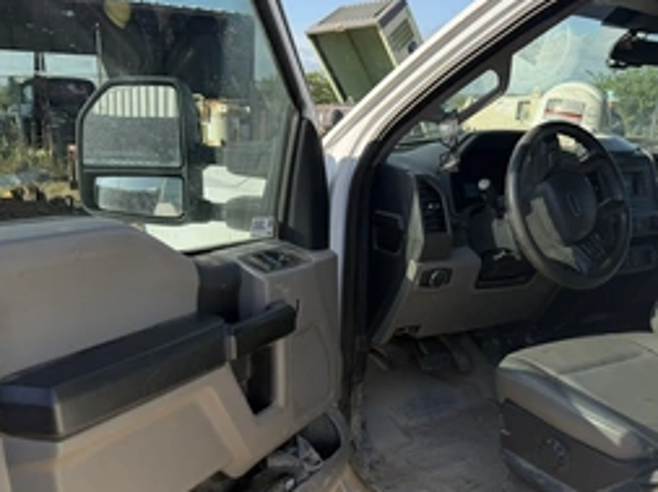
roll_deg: -2.0
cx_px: 367
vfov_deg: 37.3
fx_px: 721
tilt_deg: -14.5
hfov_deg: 48.9
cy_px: 318
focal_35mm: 38
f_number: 1.78
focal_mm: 6.76
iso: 100
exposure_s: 1/1464
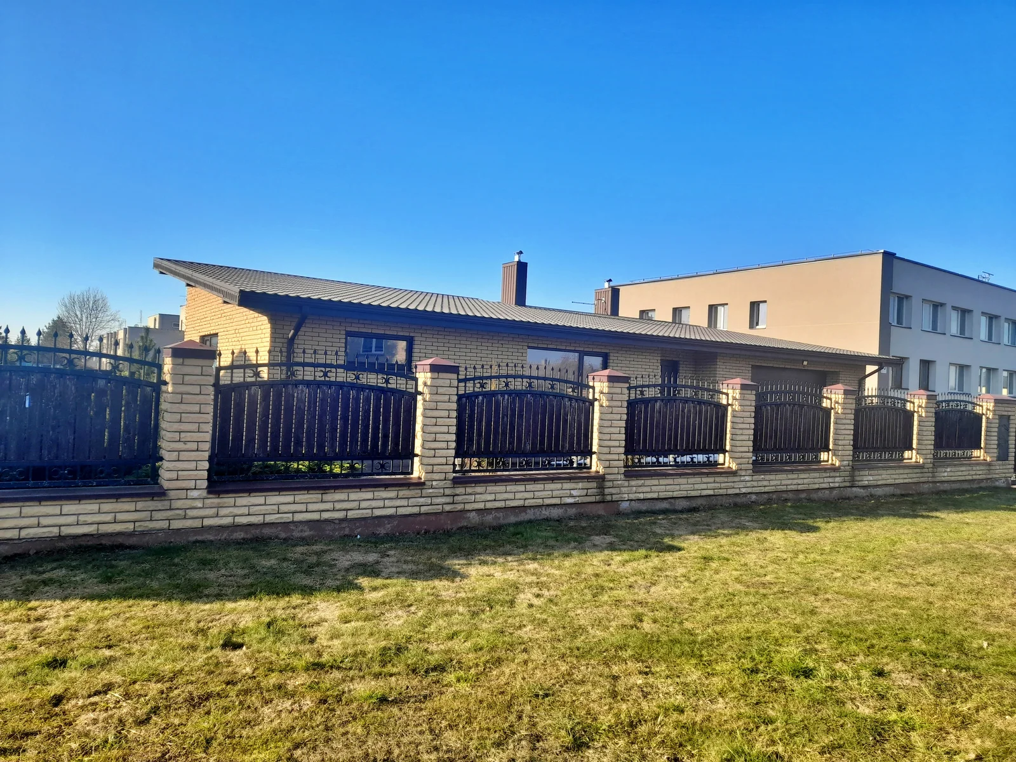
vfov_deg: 54.9
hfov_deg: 69.4
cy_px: 381
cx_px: 508
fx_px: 734
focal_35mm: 25
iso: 20
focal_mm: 4.6
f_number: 2
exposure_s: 1/404
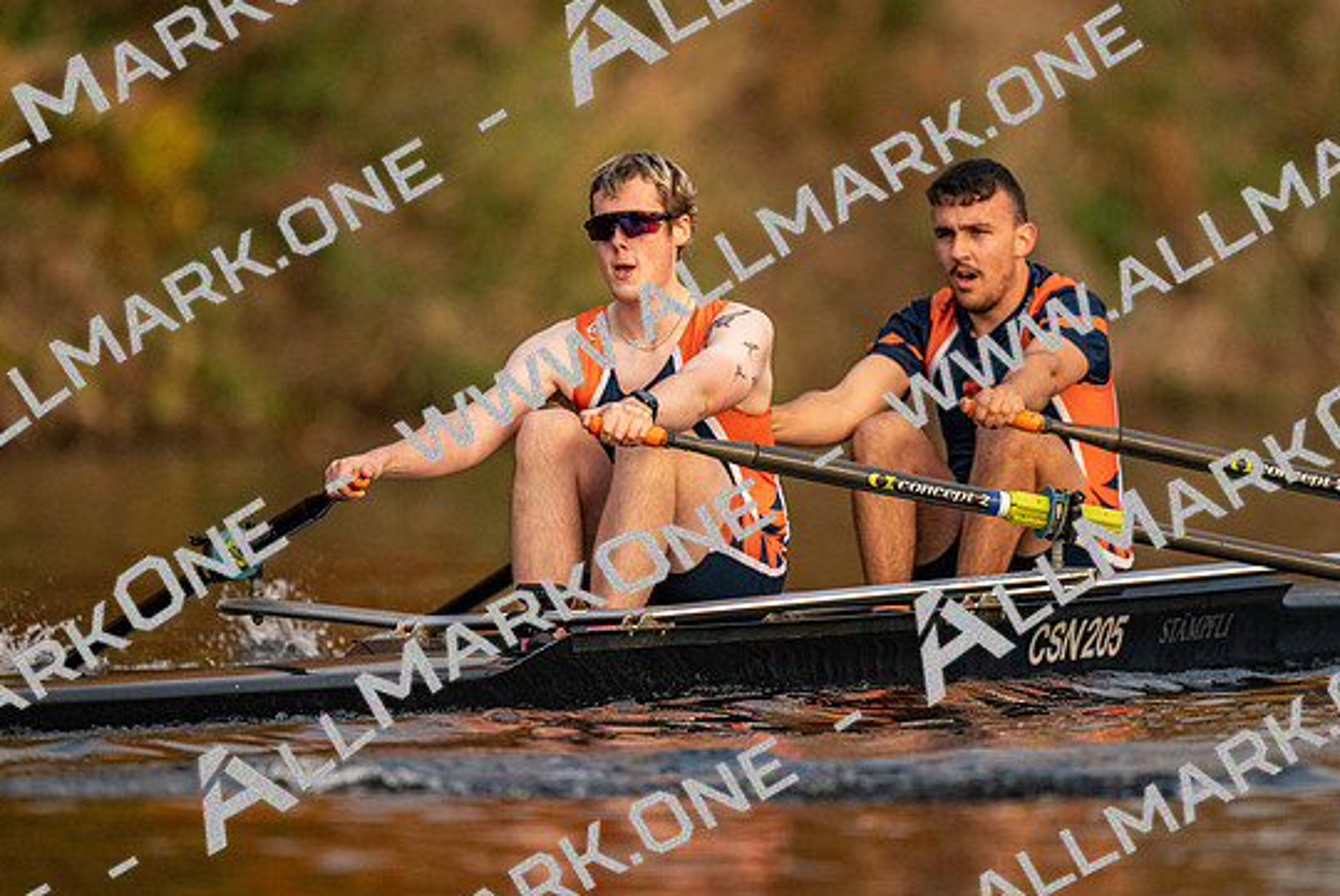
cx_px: 702
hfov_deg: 3.2
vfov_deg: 2.1
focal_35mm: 644
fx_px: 23990
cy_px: 470
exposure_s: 1/2500
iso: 3200
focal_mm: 600
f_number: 4
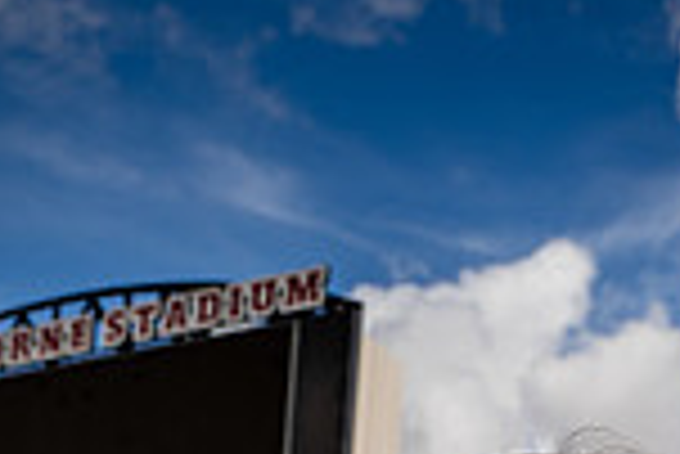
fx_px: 1910
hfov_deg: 20.2
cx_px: 414
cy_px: 962
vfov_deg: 11.9
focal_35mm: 101
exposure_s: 1/250
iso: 80
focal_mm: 34
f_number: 8
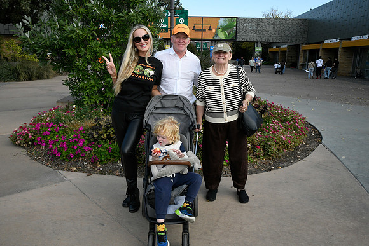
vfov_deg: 45.0
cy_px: 123
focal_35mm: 29
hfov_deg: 63.6
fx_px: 297
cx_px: 184
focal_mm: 29
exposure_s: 1/250
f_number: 22
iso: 1600
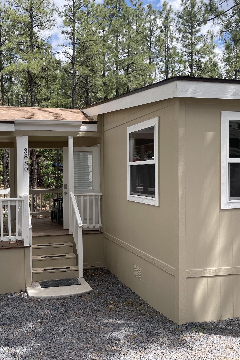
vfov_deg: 51.9
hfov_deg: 35.8
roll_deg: +1.3
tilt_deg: -0.6
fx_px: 370
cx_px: 93
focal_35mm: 37
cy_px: 184
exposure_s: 1/1490
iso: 32
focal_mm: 4.2
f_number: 1.6
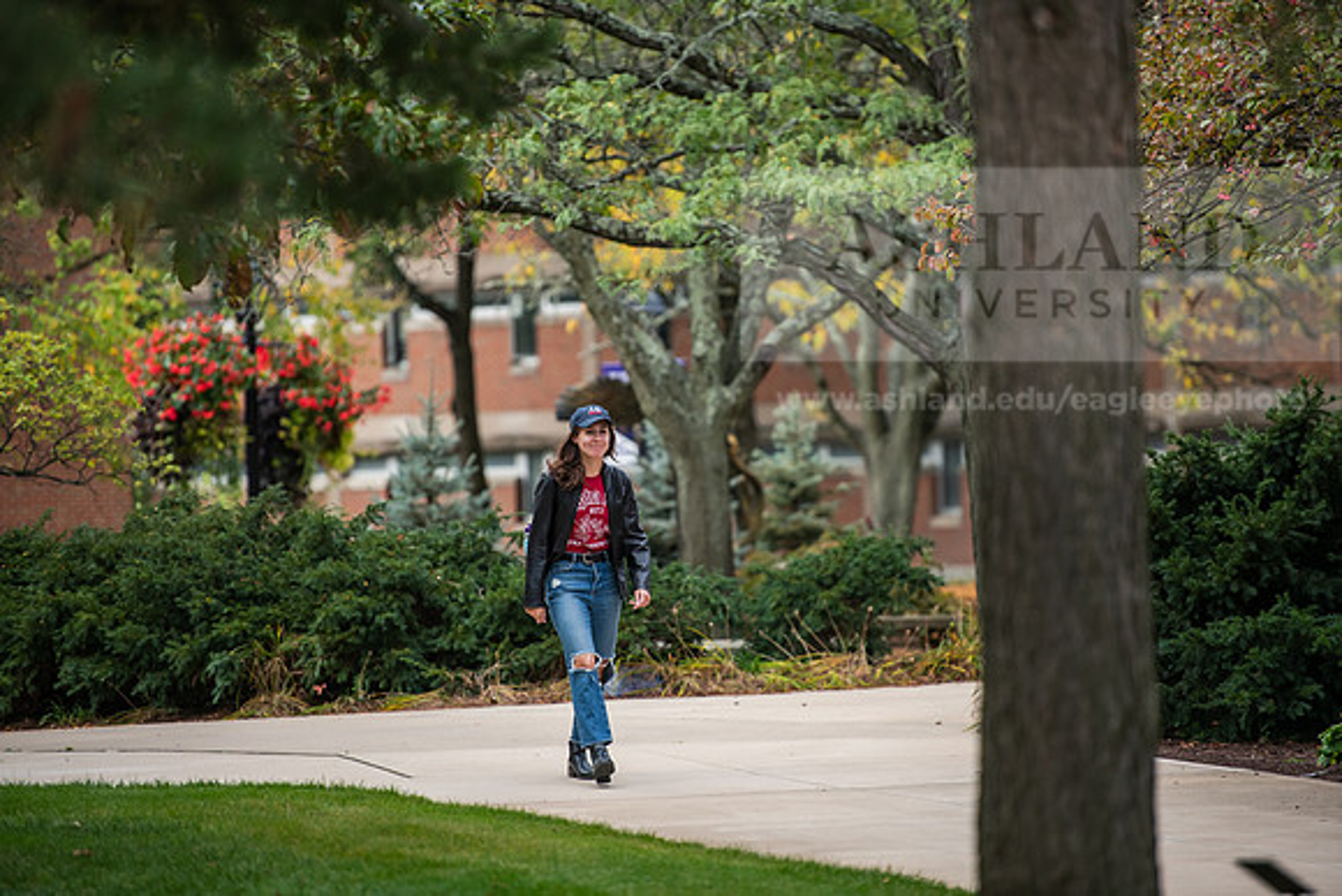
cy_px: 448
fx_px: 7457
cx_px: 671
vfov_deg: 6.9
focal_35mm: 200
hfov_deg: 10.3
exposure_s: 1/400
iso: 320
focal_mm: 200
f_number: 2.8
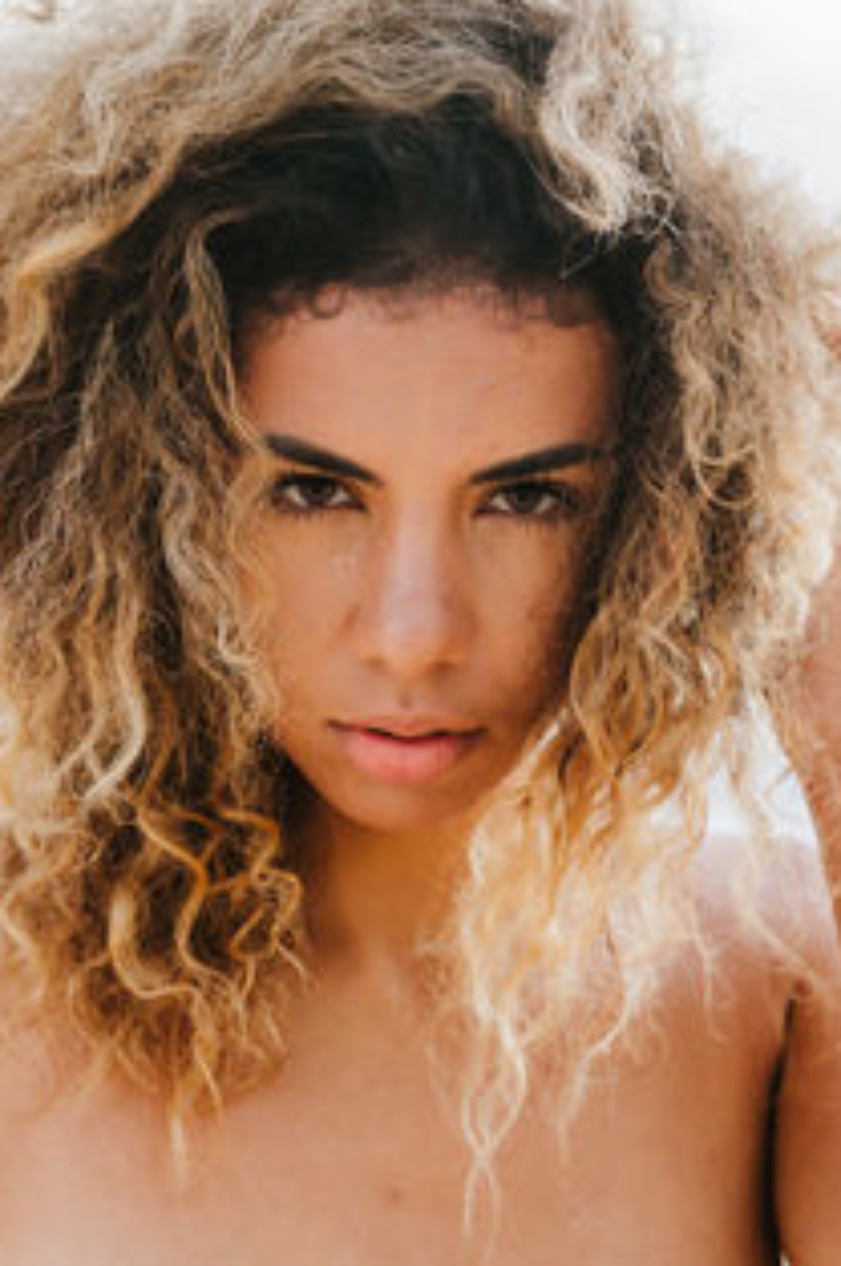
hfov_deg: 13.6
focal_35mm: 100
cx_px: 509
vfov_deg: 20.4
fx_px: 3512
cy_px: 633
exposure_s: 1/200
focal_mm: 66
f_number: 4
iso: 1000
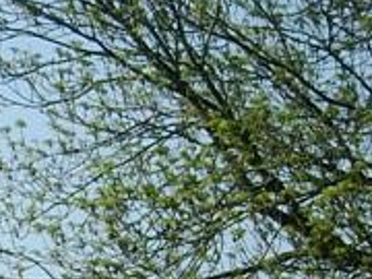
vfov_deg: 10.5
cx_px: -116
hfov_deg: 14.0
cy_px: 444
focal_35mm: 135
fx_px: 1451
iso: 64
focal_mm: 7.9
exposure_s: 1/640
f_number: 2.8
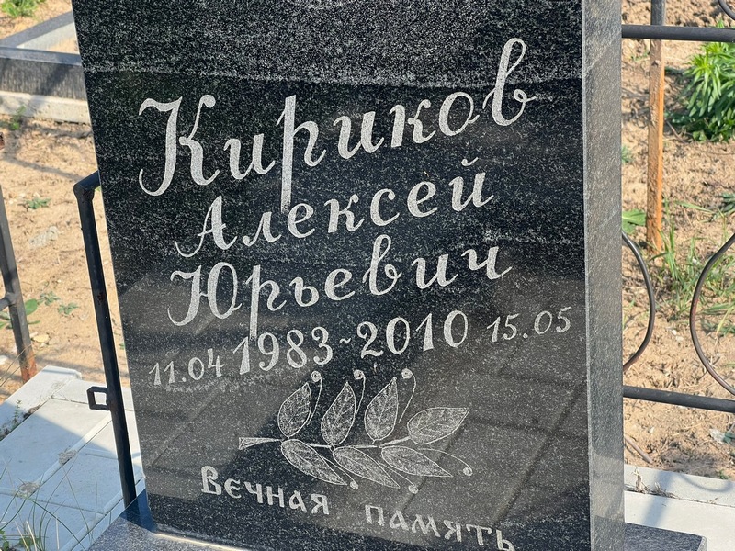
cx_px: 368
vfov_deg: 19.1
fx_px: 1635
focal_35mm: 77
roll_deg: +5.1
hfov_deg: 25.3
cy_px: 276
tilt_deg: -26.5
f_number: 2.8
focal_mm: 9
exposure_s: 1/256
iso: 32
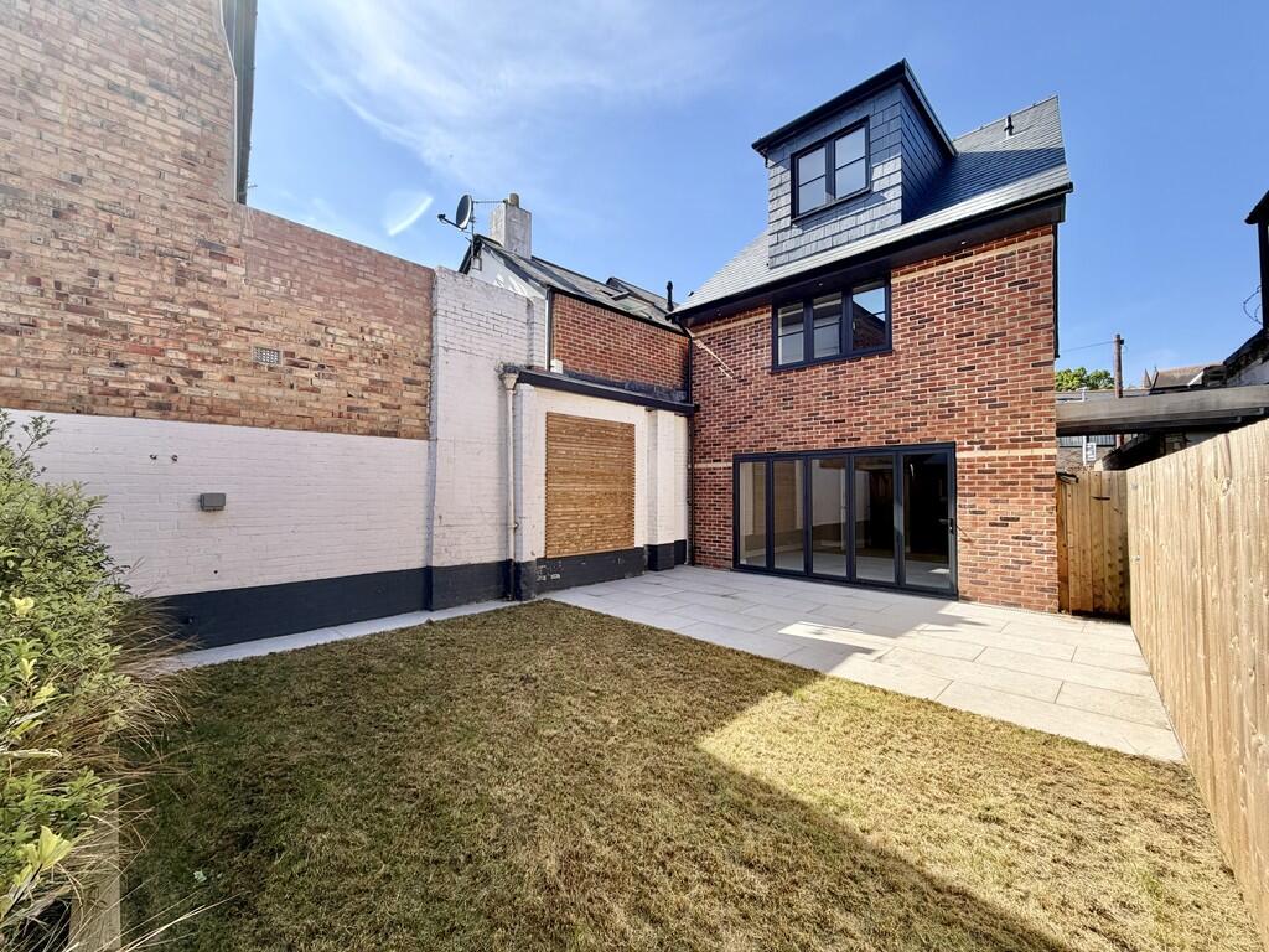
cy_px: 476
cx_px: 634
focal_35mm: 14
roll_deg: -0.3
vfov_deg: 85.7
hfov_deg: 102.1
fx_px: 513
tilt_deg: +2.1
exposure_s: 1/770
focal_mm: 2.22
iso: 40
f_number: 2.2
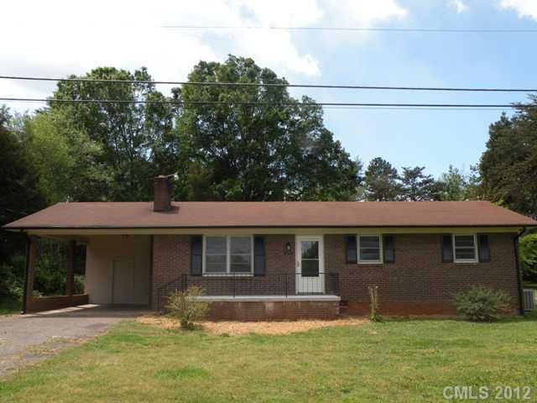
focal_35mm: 33
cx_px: 268
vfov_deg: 42.9
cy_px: 202
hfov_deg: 55.4
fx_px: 512
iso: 64
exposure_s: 1/190
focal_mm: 5.8
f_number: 6.3
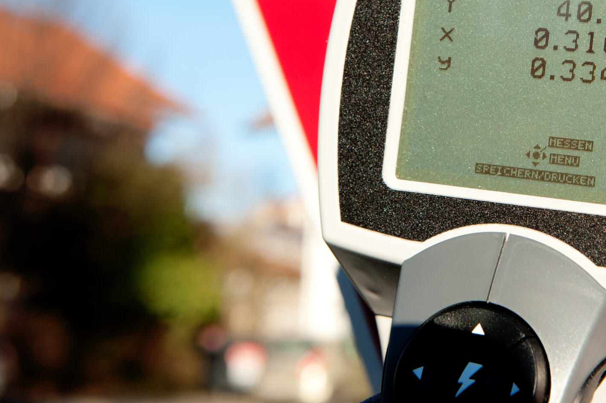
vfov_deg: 15.1
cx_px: 454
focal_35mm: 90
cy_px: 85
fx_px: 1514
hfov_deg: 22.4
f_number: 8
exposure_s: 1/250
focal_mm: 50
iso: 200
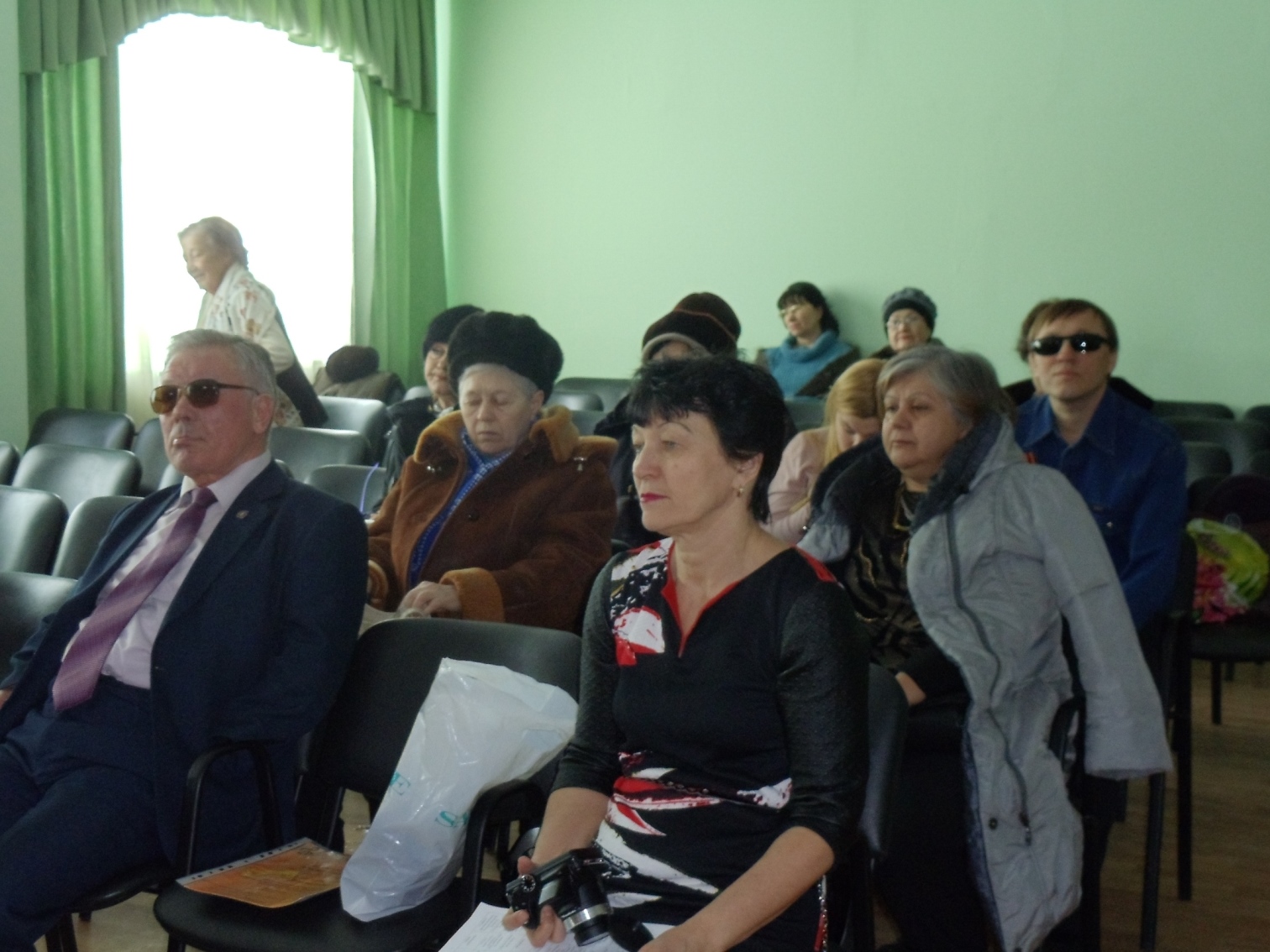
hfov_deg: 26.3
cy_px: 476
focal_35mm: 74
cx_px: 635
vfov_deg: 19.9
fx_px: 2715
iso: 400
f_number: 4.4
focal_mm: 10.12
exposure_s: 1/30
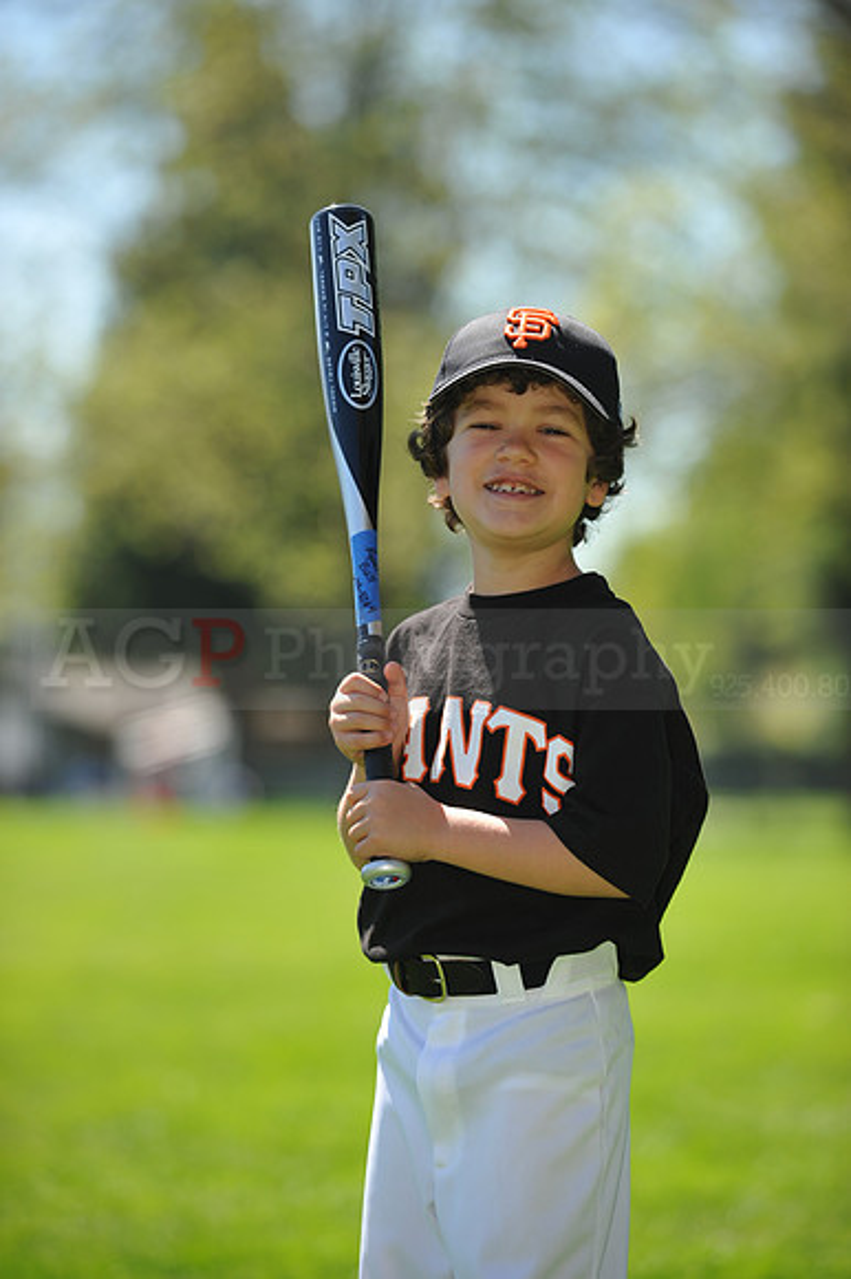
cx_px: 426
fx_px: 5857
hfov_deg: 8.3
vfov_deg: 12.5
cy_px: 640
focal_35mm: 165
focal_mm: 165
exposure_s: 1/800
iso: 200
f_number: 4
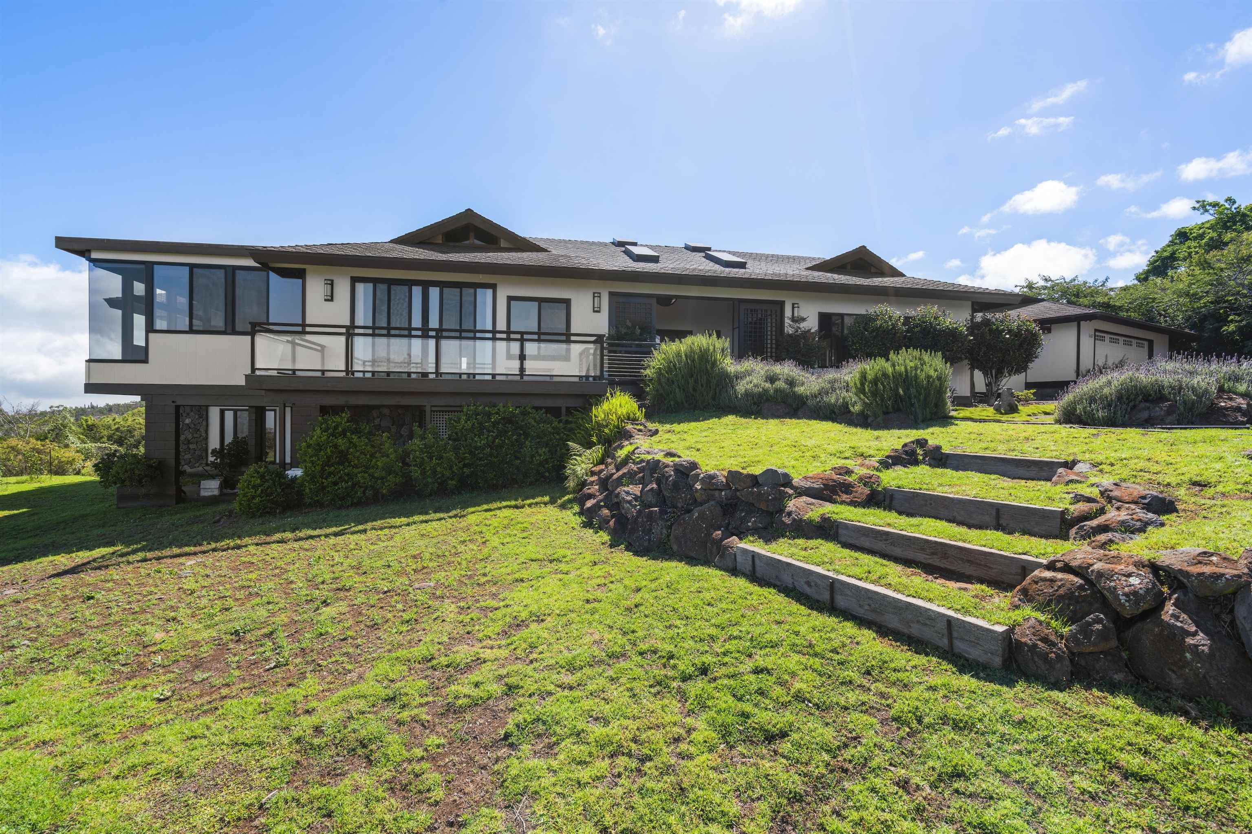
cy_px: 417
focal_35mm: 16
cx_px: 626
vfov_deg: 73.7
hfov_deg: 96.7
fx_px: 556
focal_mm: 16
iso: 100
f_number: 8
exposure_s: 1/160
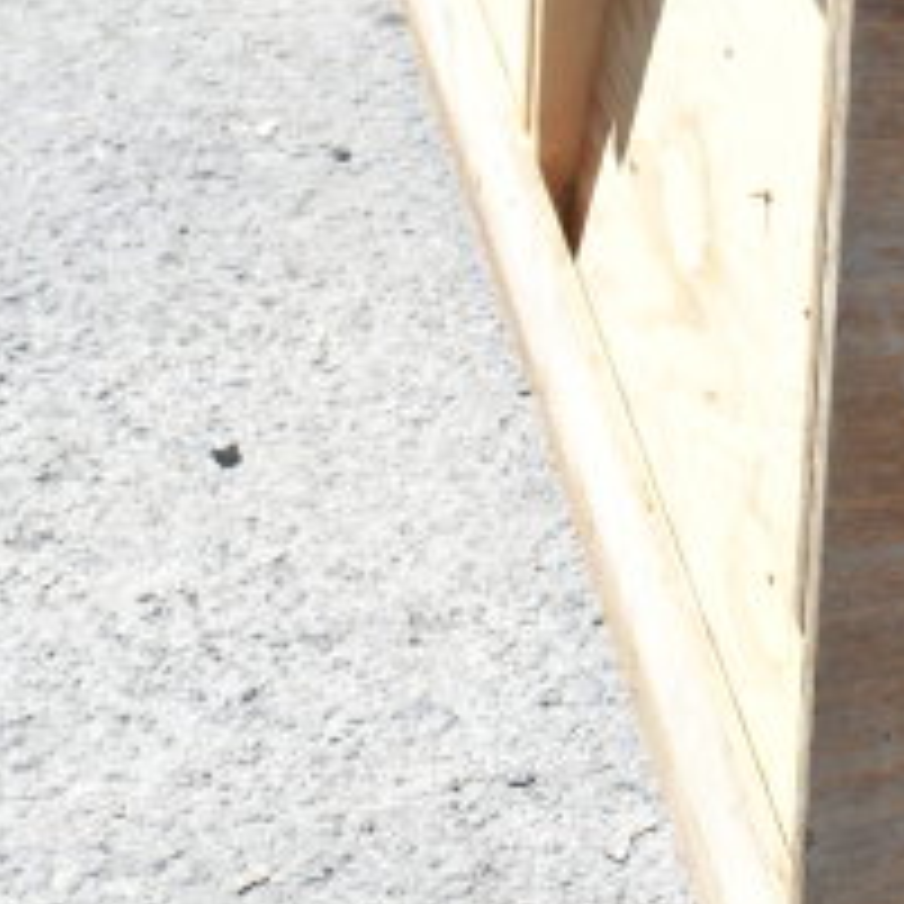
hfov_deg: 12.2
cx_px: 1183
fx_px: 4107
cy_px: -501
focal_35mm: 139
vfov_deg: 11.9
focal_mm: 24
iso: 200
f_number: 7.1
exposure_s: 1/200
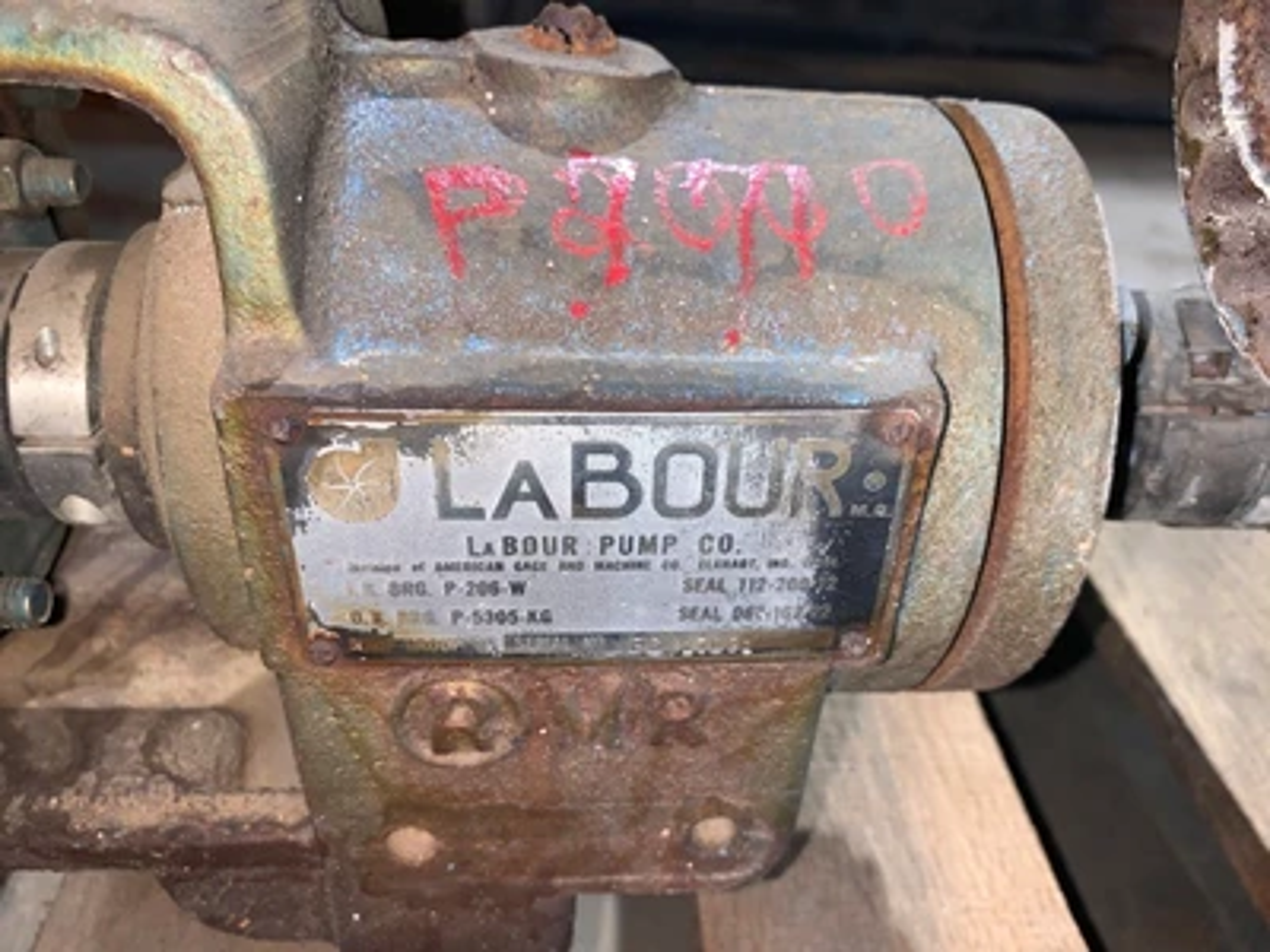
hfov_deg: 67.3
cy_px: 476
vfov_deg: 53.1
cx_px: 635
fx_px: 954
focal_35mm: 26
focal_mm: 4.25
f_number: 1.8
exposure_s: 1/30
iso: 40
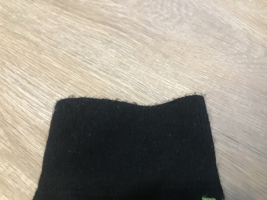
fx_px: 216
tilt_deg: -59.3
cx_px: 134
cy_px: 100
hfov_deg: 63.4
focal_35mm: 28
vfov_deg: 49.7
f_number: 1.8
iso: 80
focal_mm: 3.99
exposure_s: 1/17
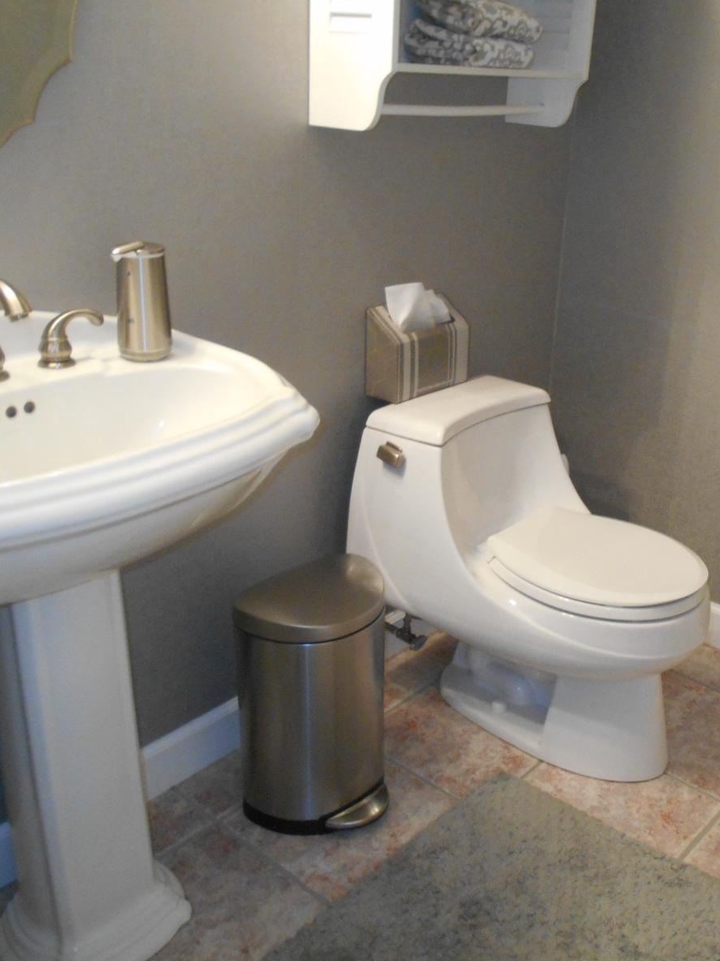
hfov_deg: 40.4
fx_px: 971
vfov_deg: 52.6
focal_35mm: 35
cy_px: 483
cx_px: 448
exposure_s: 1/25
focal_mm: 4.6
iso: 400
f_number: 3.2
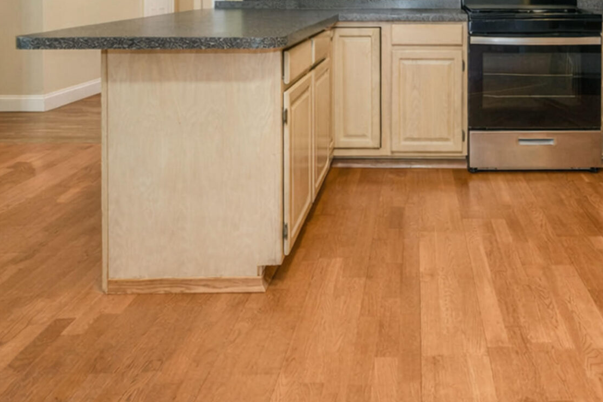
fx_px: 620
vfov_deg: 32.3
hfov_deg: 50.5
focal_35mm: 37
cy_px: -24
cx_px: 425
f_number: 4
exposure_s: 1/15
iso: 64
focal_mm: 16
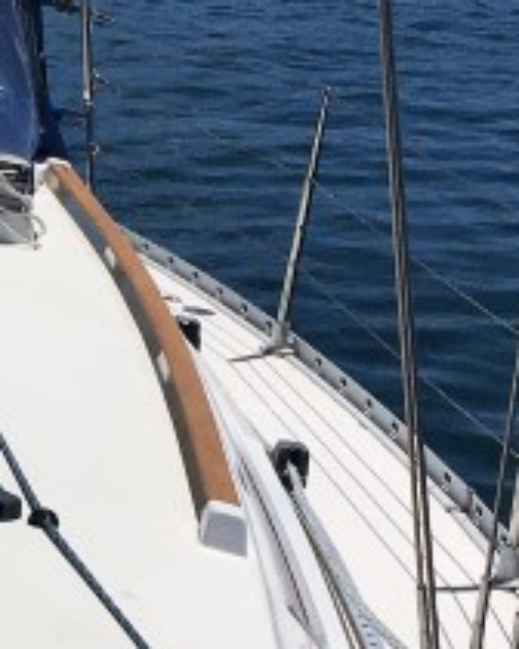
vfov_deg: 13.8
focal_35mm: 138
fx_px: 2650
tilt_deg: -20.1
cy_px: 603
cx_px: -497
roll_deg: -1.1
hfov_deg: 10.4
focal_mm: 4.15
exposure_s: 1/9615
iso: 25
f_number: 2.2
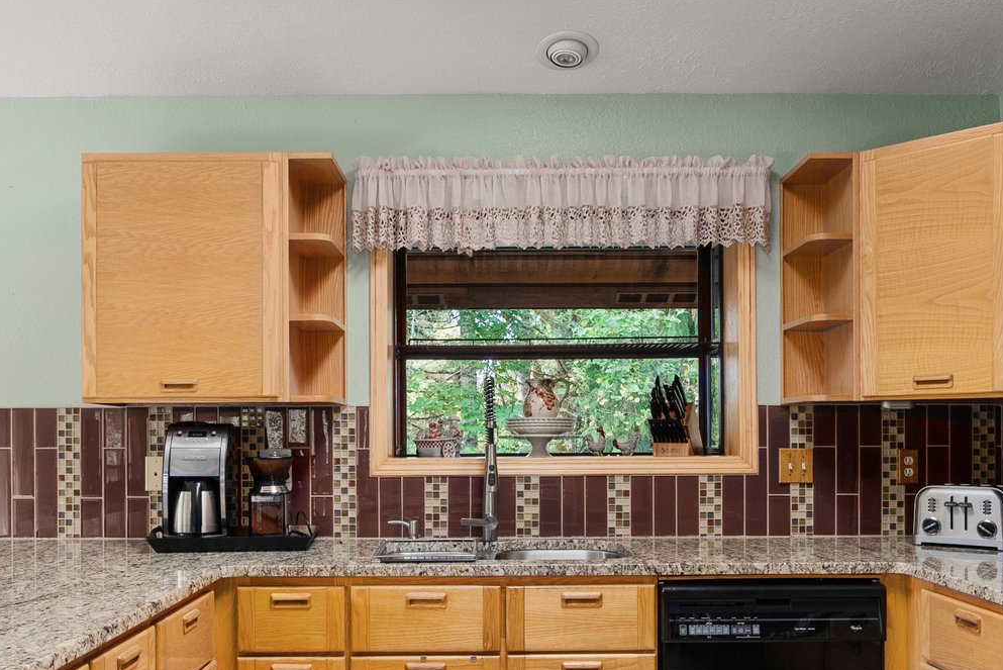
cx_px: 492
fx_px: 920
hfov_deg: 57.2
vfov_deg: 39.6
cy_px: 444
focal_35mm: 33
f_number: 8
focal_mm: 16
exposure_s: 1/8
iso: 500
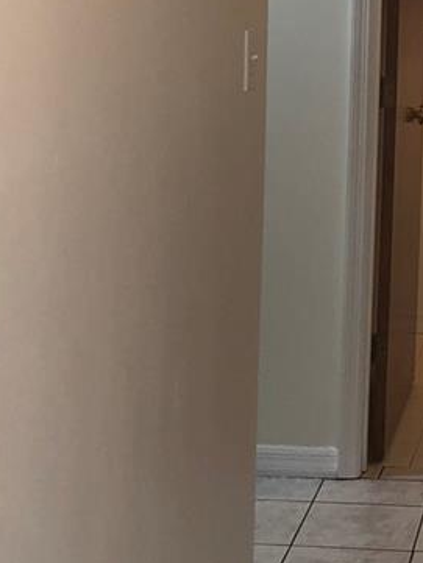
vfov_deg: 20.8
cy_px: 95
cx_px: 560
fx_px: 1514
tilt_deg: -4.3
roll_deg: -1.9
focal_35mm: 93
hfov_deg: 15.1
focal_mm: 4
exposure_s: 1/15
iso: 40
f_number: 1.8
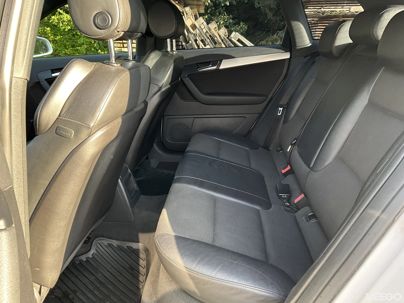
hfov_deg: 61.7
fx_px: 338
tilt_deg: -17.5
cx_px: 202
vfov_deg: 48.2
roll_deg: +0.1
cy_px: 152
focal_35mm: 29
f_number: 1.8
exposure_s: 1/101
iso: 64
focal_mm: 3
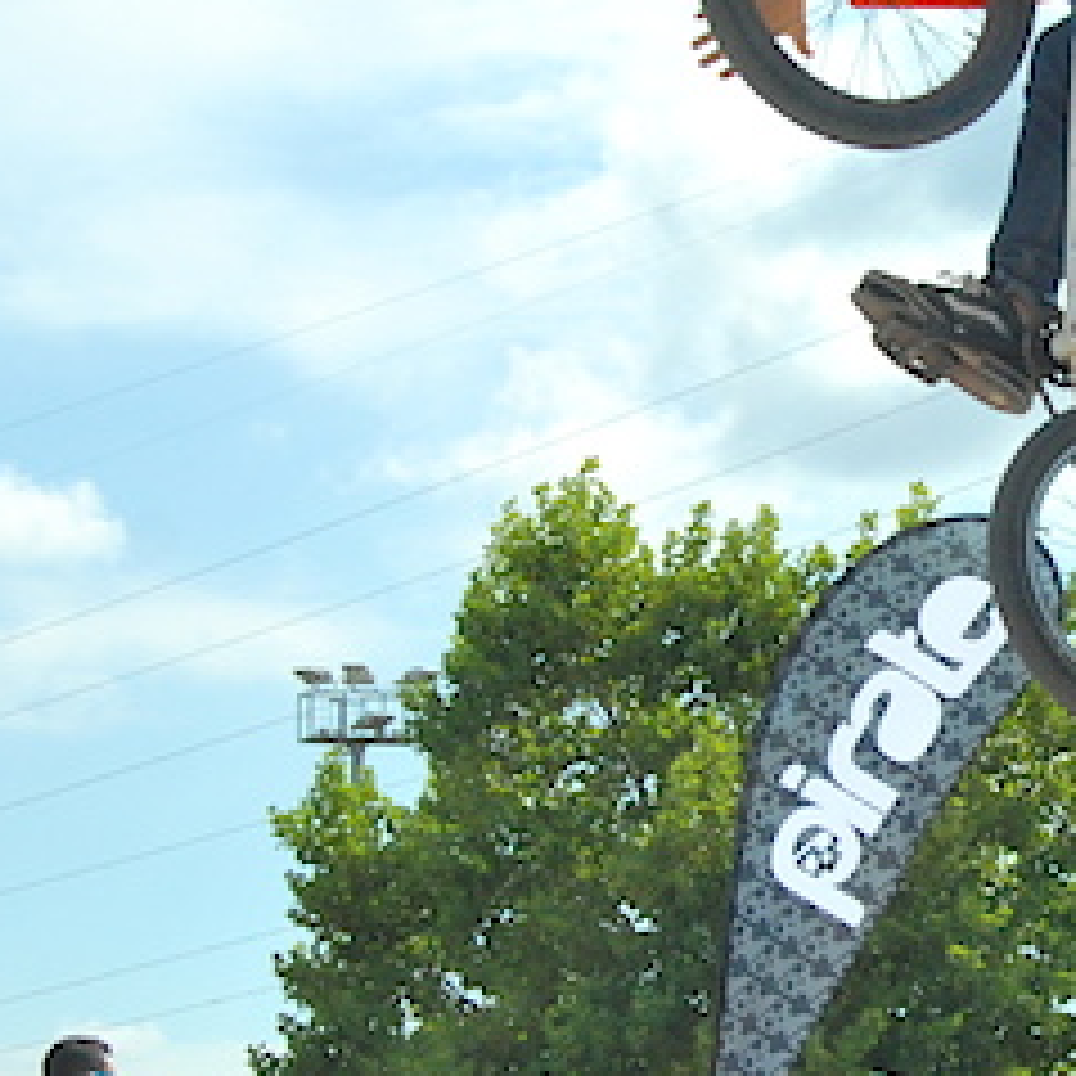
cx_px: 1040
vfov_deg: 10.7
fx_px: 5767
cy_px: 561
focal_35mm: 164
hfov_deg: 10.6
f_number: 10
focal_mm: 30
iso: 400
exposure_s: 1/640
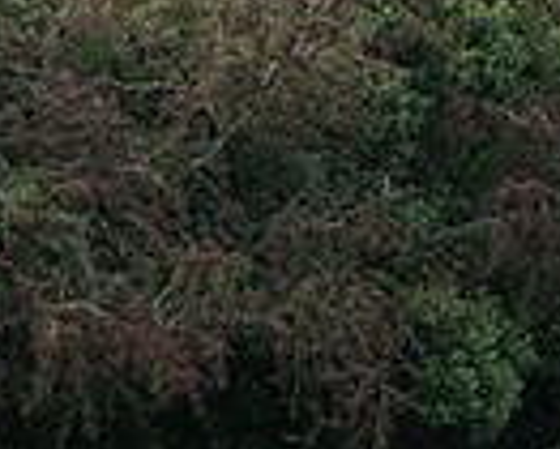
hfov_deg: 2.2
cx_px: 774
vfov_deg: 1.7
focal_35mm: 898
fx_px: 14894
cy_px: 774
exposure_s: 1/2500
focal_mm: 145
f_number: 2.8
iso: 320
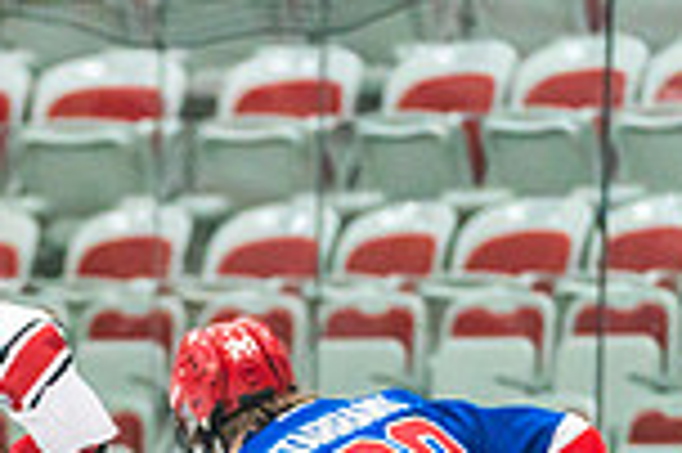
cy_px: 859
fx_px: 9765
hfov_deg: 4.0
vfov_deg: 2.6
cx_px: -144
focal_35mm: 516
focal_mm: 135
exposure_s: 1/1000
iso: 3200
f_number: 2.8
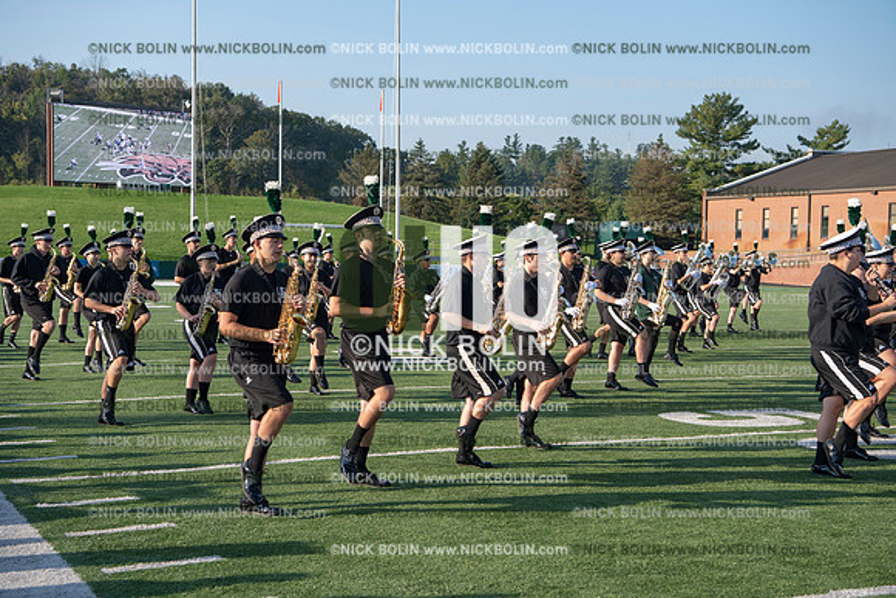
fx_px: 1294
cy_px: 299
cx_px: 448
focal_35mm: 52
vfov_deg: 26.0
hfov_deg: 38.2
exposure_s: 1/500
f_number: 5.6
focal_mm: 52
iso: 100
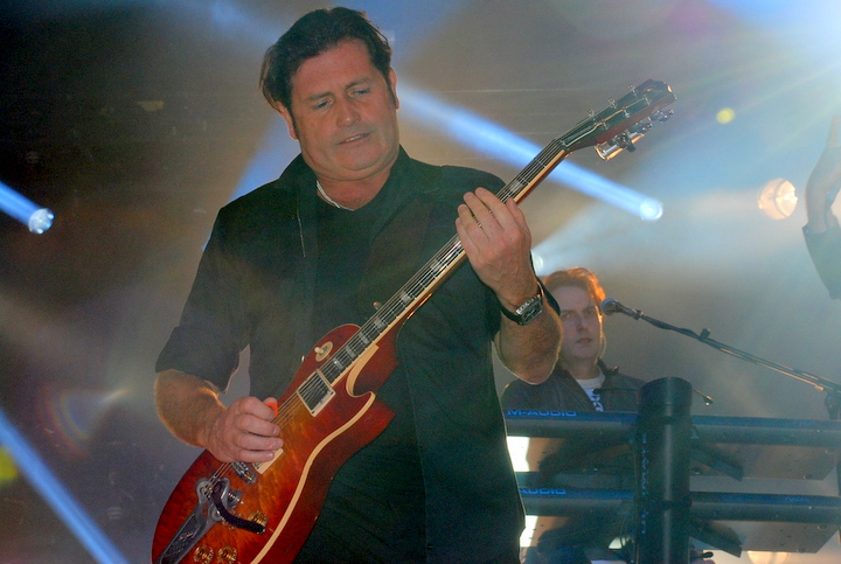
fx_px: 1755
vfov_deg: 18.3
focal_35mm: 75
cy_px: 282
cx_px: 420
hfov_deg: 26.9
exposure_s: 1/200
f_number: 10
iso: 320
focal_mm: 50
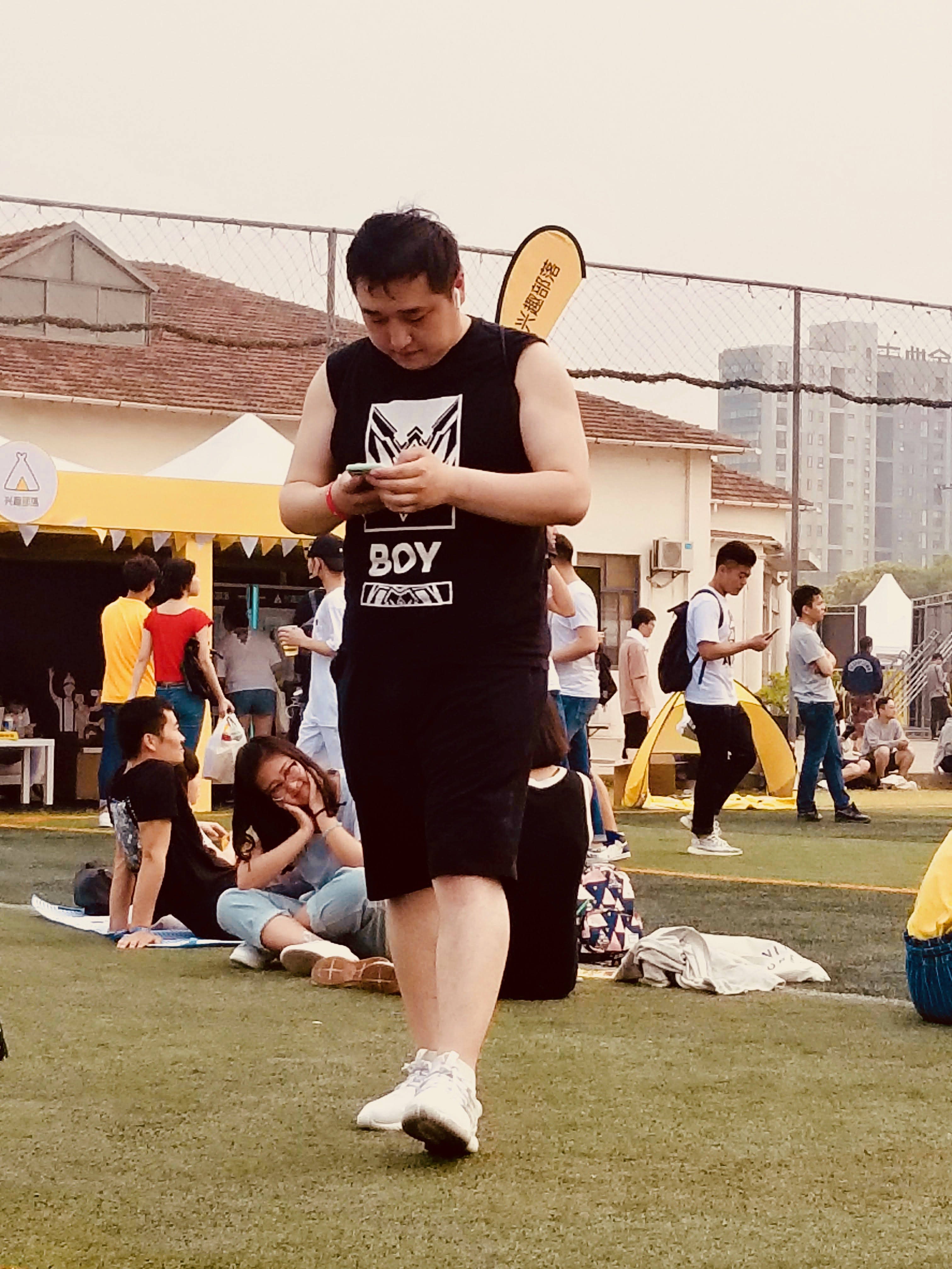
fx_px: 953
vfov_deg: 67.3
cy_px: 634
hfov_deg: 53.1
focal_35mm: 26
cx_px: 476
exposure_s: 1/638
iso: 50
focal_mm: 4.25
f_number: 1.7
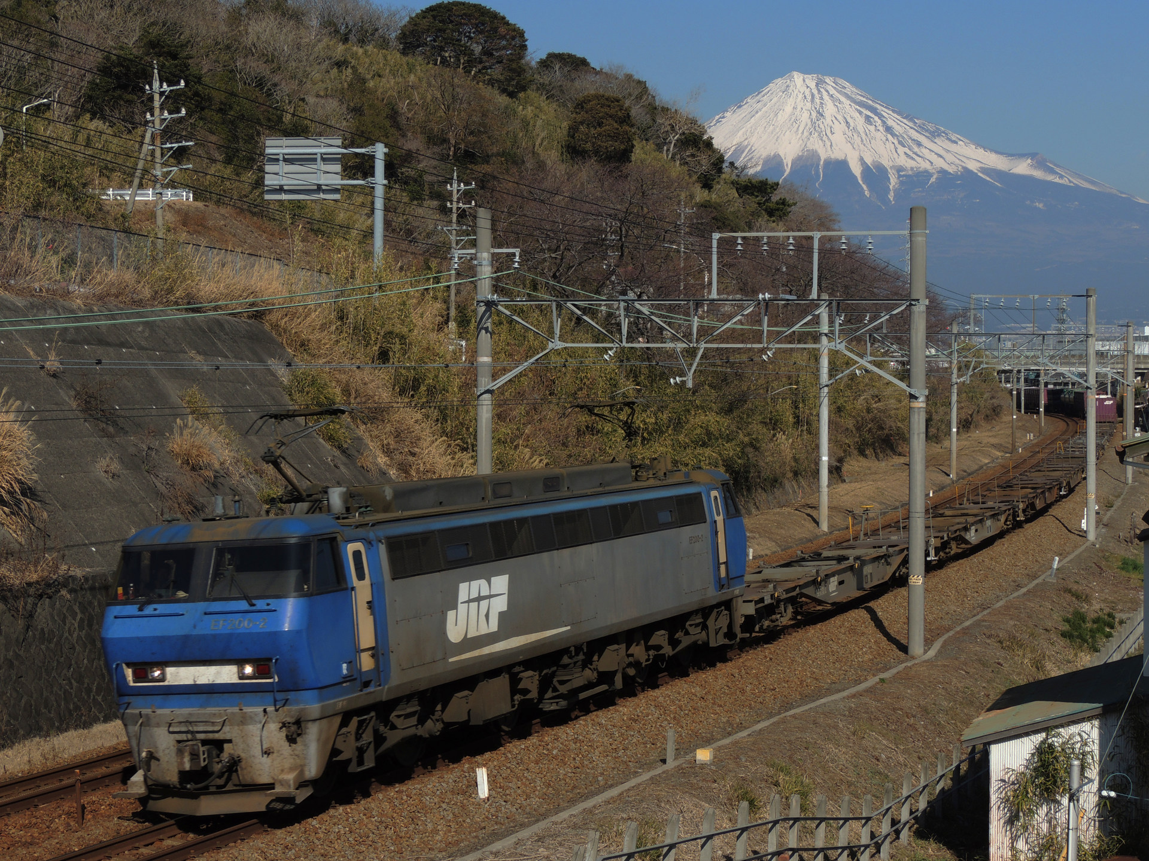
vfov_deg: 21.0
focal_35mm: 70
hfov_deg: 27.8
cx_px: 574
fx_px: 2323
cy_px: 430
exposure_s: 1/500
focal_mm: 12.4
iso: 100
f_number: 6.1
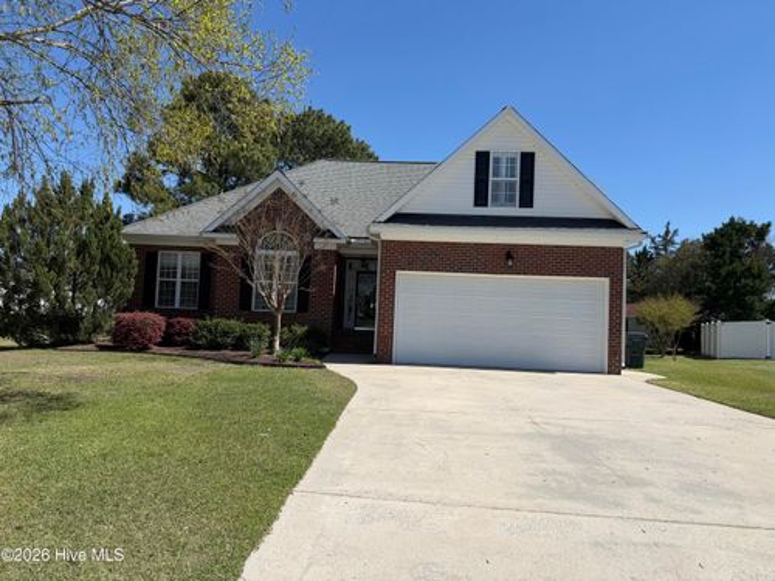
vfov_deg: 56.8
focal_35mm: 24
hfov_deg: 71.6
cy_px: 290
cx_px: 388
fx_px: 537
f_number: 1.78
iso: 80
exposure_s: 1/6711
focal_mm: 6.76
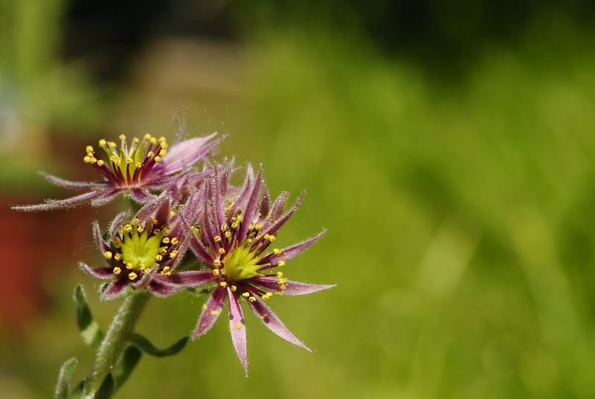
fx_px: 2110
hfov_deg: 16.0
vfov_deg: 10.8
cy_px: 200
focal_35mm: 128
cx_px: 298
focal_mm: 85
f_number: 14
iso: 100
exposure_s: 1/100
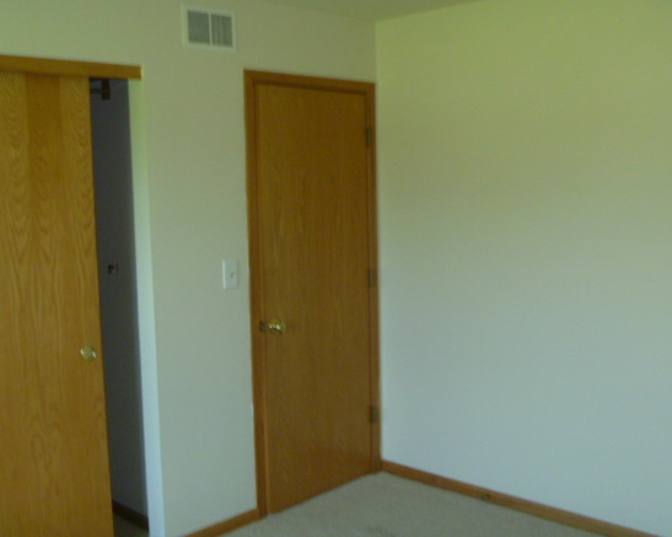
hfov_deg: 45.8
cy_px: 272
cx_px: 343
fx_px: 795
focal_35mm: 40
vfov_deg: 37.3
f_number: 3.5
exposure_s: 1/30
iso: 200
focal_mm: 6.3
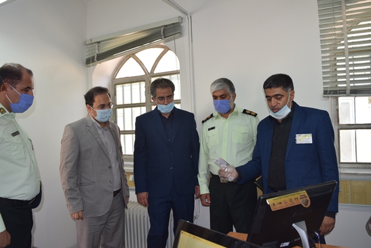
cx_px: 186
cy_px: 124
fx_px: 309
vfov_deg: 43.6
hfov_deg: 61.9
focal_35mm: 30
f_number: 5.6
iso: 560
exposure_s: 1/125
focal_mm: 20
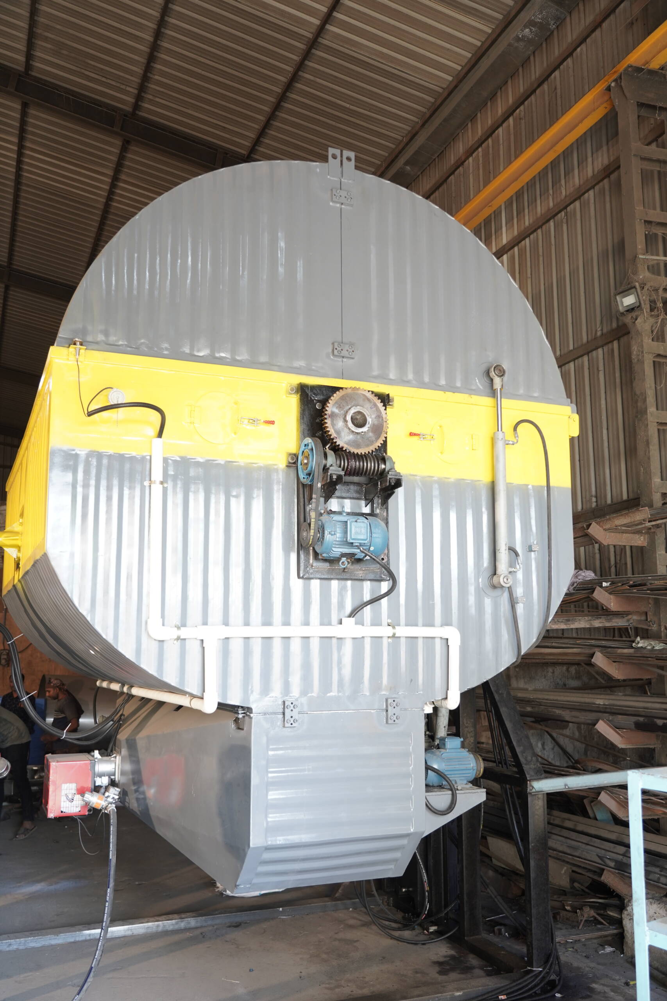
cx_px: 334
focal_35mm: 32
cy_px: 500
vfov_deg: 58.7
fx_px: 889
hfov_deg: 41.1
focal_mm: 32
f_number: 4
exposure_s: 1/80
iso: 800
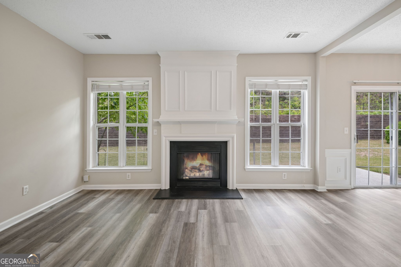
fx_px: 178
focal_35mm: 16
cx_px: 200
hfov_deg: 96.7
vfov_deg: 73.7
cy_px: 134
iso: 140
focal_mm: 16
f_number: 8
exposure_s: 1/15
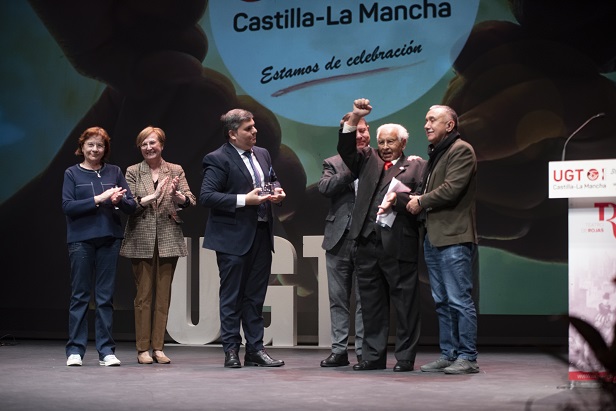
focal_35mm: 70
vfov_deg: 19.5
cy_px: 206
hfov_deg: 28.8
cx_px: 308
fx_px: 1198
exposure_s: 1/160
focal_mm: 70
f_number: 2.8
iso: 1000
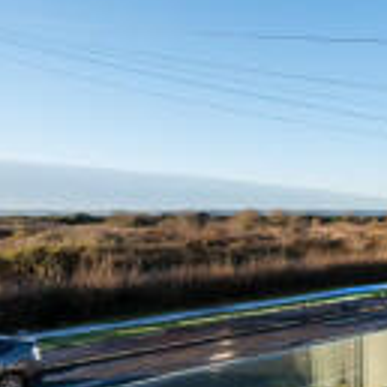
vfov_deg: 38.3
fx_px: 557
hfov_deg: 37.2
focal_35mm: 44
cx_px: 300
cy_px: 212
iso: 200
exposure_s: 1/125
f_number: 8
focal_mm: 14
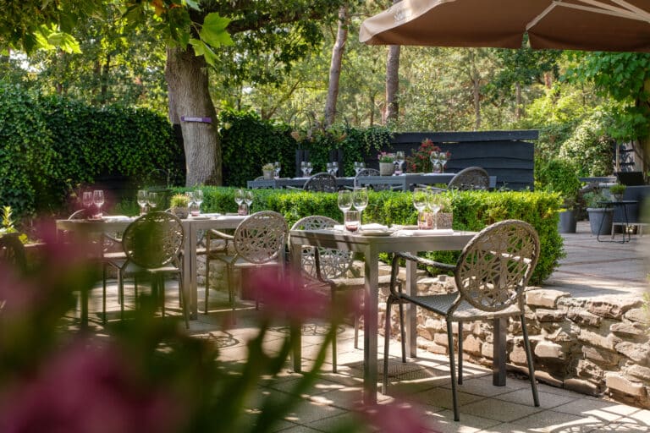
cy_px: 216
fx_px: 740
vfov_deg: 32.6
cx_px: 325
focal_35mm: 41
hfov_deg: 47.4
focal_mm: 27.4
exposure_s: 1/125
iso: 320
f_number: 5
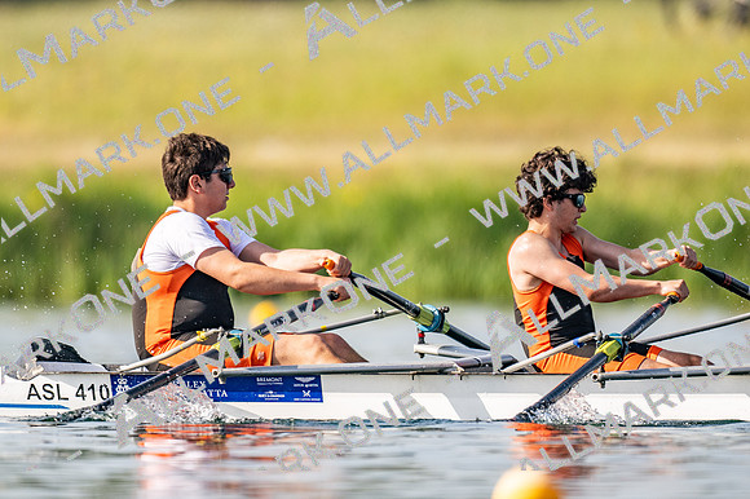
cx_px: 375
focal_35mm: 900
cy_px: 250
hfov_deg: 2.3
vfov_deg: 1.5
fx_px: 18739
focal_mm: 600
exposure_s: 1/2500
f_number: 4
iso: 180
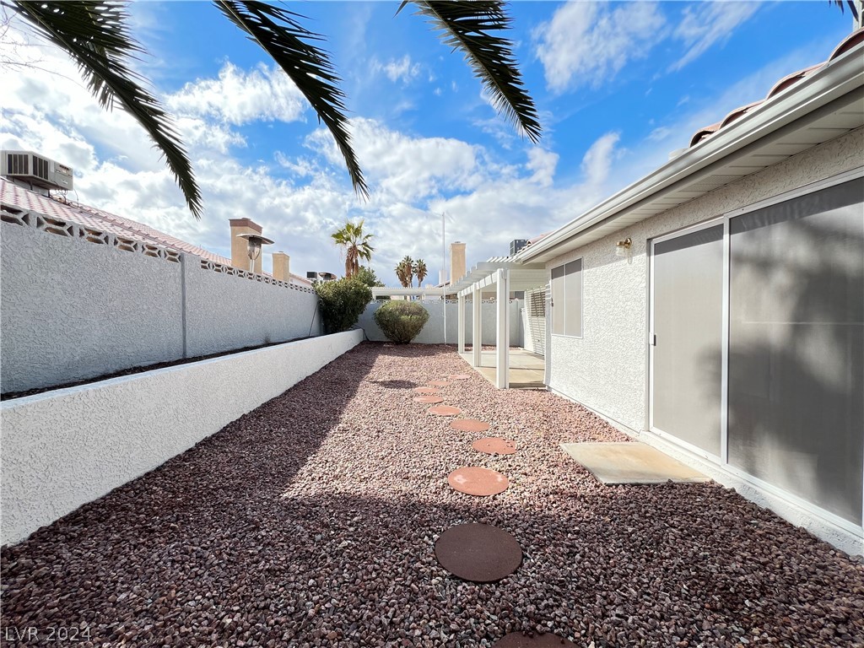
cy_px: 324
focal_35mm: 13
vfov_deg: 89.9
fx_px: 324
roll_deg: -0.3
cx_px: 432
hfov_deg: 106.2
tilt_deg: -1.3
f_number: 1.8
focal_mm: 1.57
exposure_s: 1/567
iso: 32
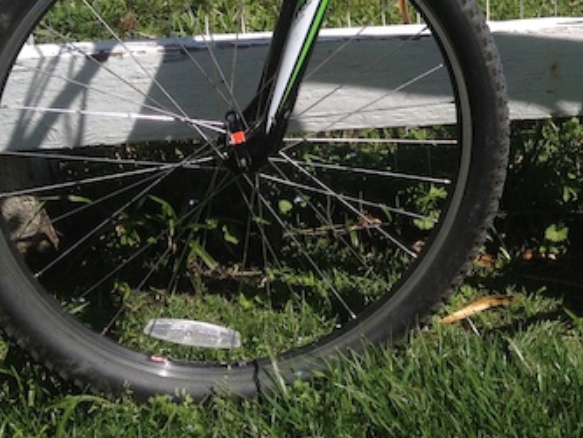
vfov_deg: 17.1
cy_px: -30
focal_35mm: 84
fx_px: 1415
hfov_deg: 22.4
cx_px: 587
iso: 50
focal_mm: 4.28
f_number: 2.4
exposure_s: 1/1972
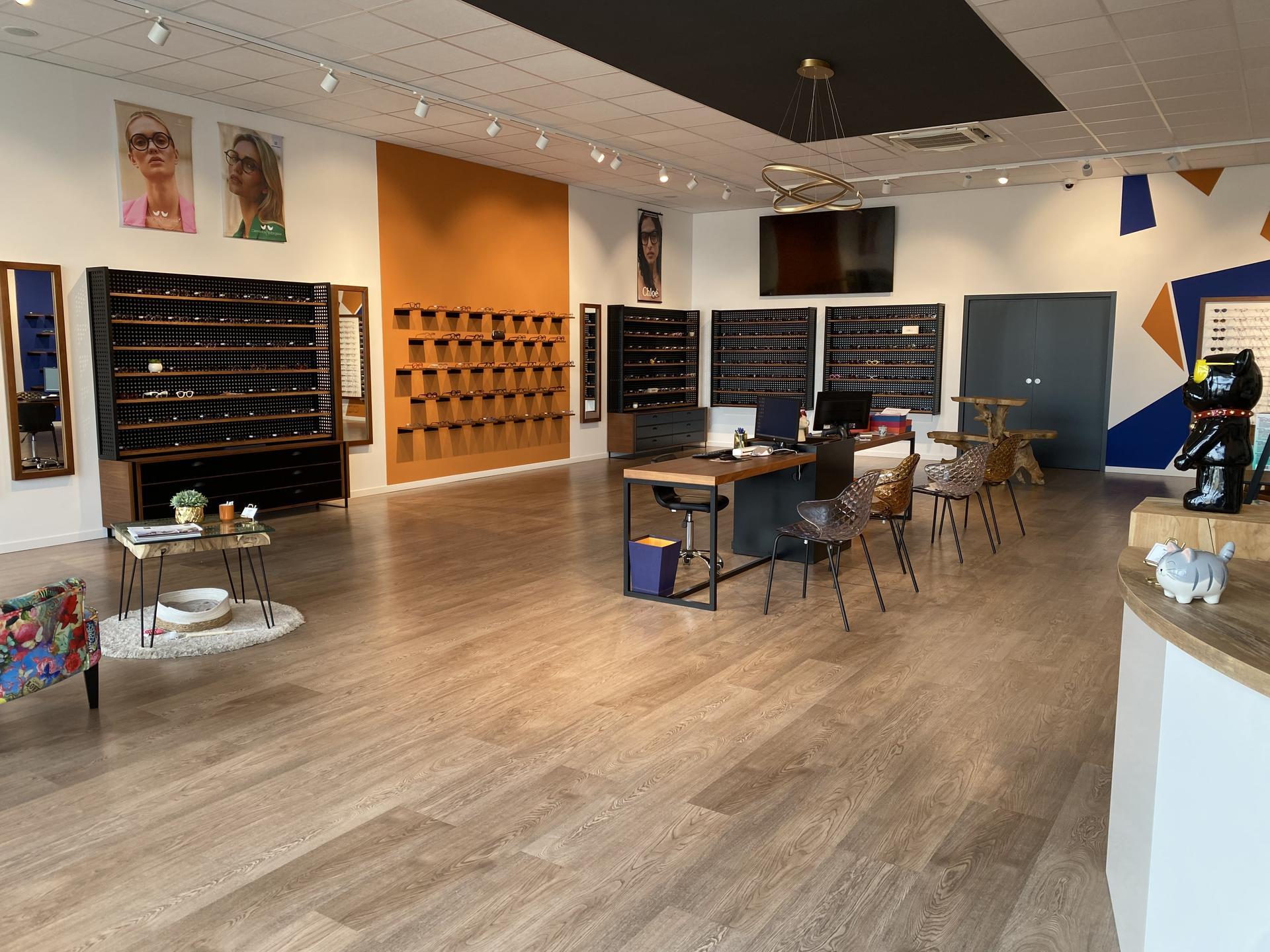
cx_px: 635
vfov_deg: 53.1
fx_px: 954
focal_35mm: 26
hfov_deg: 67.3
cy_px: 476
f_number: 1.8
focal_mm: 4.25
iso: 64
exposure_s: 1/121
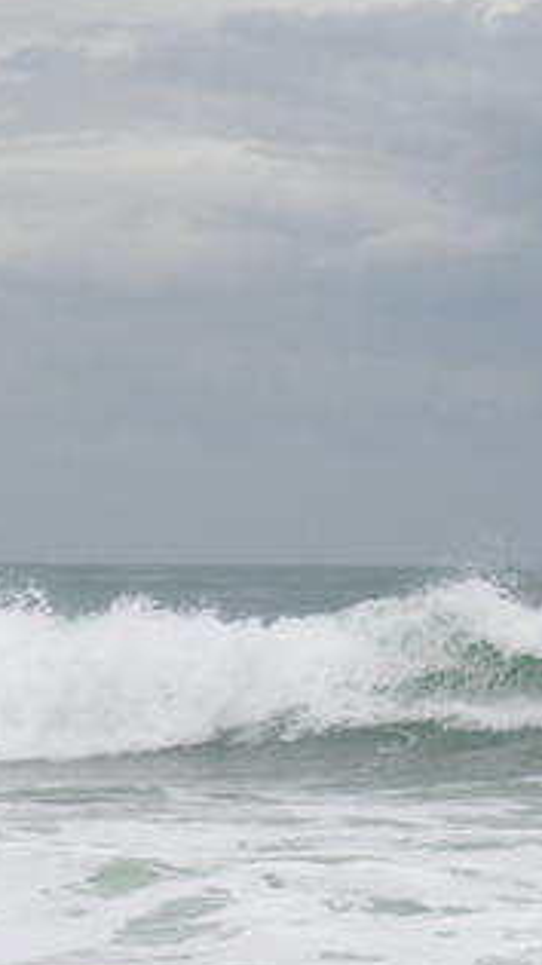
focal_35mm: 220
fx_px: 5625
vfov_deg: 9.8
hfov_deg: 5.5
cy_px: 610
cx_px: 675
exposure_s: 1/196
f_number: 7.3
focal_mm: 24
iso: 50
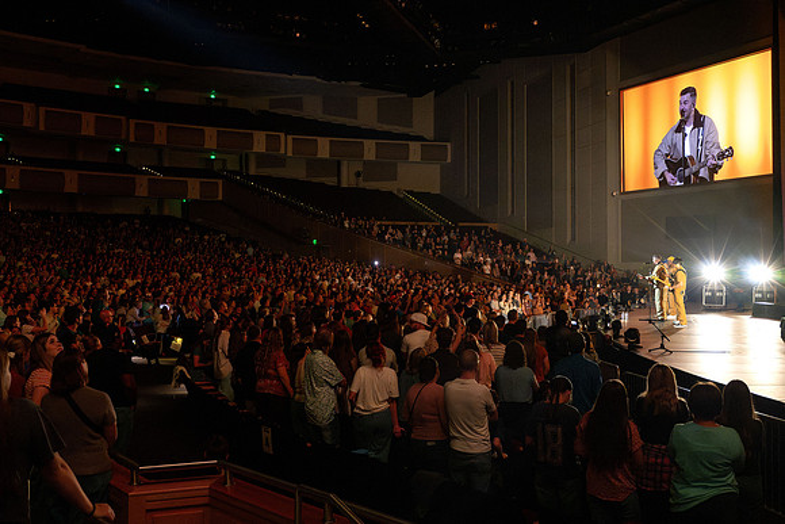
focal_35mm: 38
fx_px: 837
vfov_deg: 34.7
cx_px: 369
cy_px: 253
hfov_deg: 50.2
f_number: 4
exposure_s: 1/80
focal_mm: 35
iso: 8000
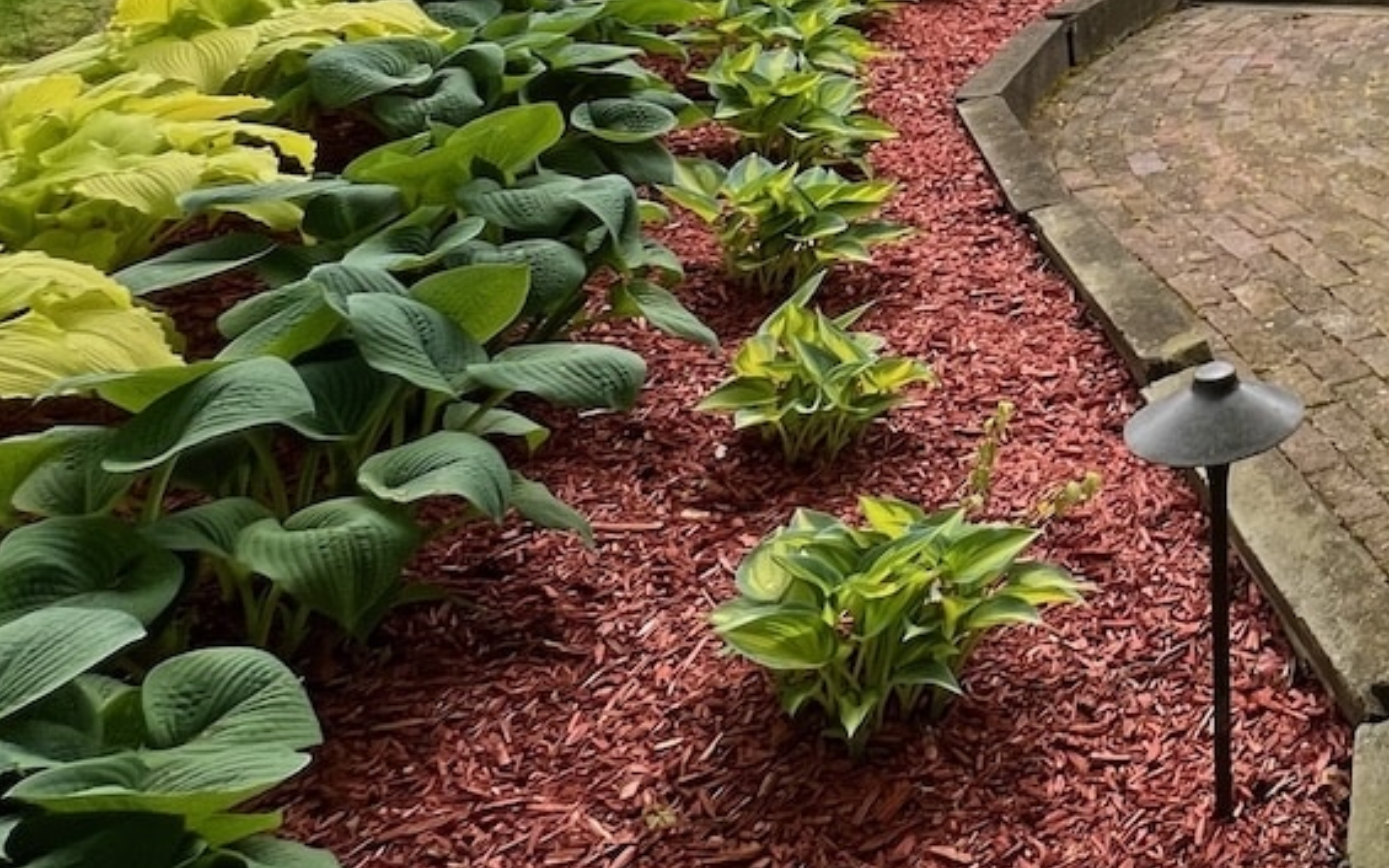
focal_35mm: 39
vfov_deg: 27.7
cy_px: -239
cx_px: 1706
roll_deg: +1.0
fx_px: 1476
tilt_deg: -2.4
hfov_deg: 37.0
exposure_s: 1/396
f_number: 1.8
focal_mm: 1.57
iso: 32
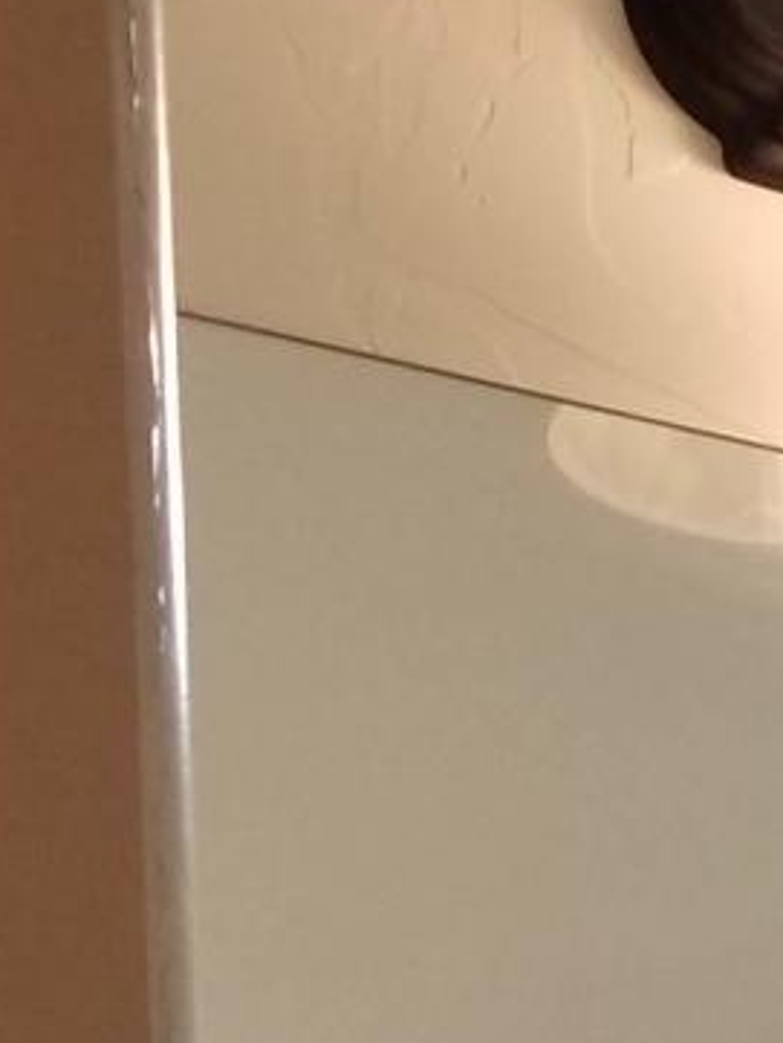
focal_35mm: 144
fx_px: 4340
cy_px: 2528
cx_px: 1852
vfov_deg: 11.3
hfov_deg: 9.3
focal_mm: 4.25
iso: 160
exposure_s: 1/60
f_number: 1.7
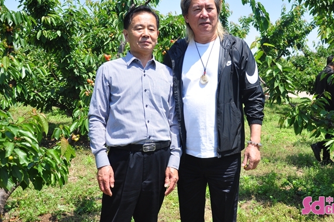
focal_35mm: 40
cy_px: 92
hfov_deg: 48.3
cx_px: 193
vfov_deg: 33.2
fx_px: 371
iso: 400
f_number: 3.8
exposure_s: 1/2000
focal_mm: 22
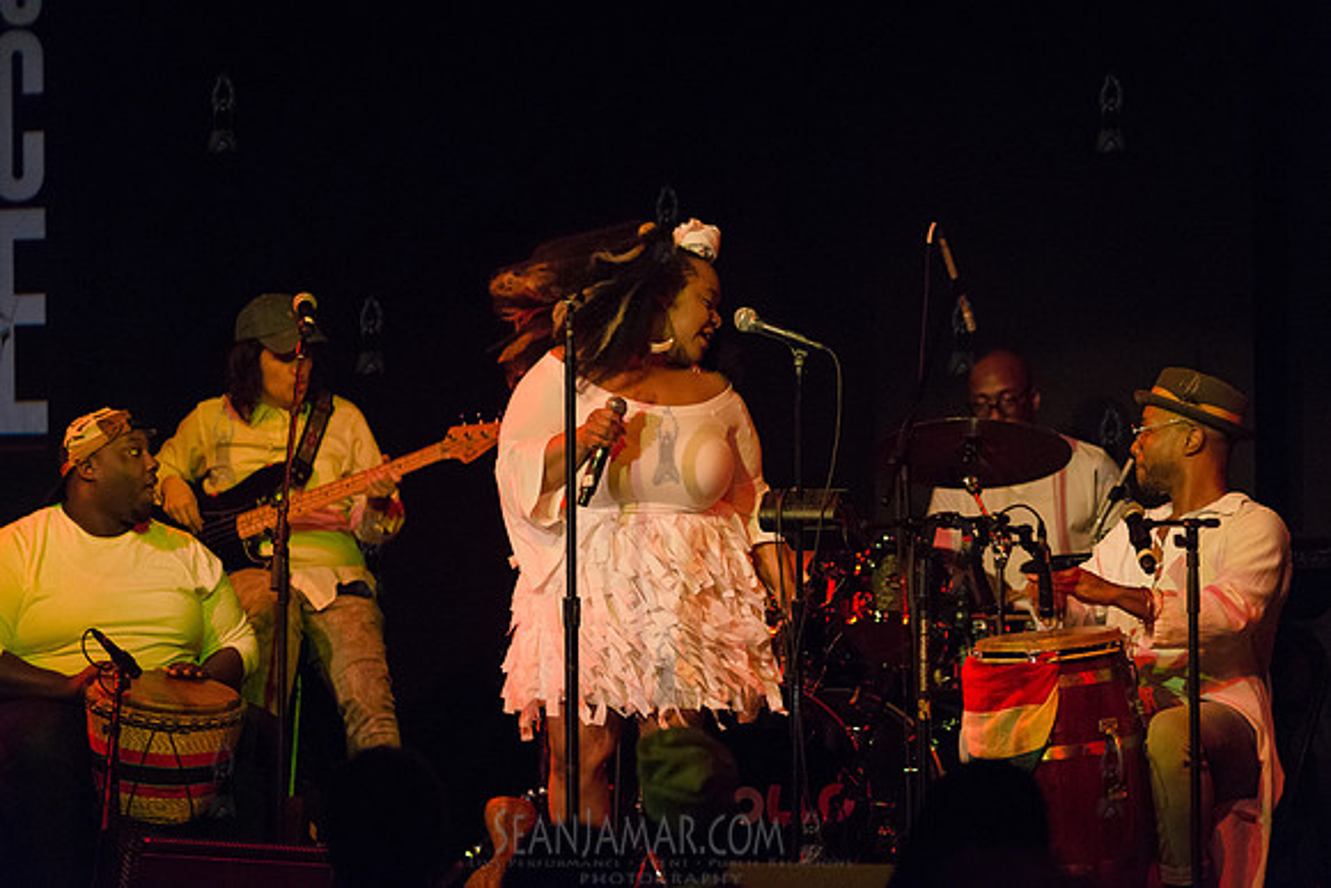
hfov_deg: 14.2
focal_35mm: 145
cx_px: 666
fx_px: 5362
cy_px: 444
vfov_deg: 9.5
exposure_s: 1/320
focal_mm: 145
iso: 4000
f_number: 2.8
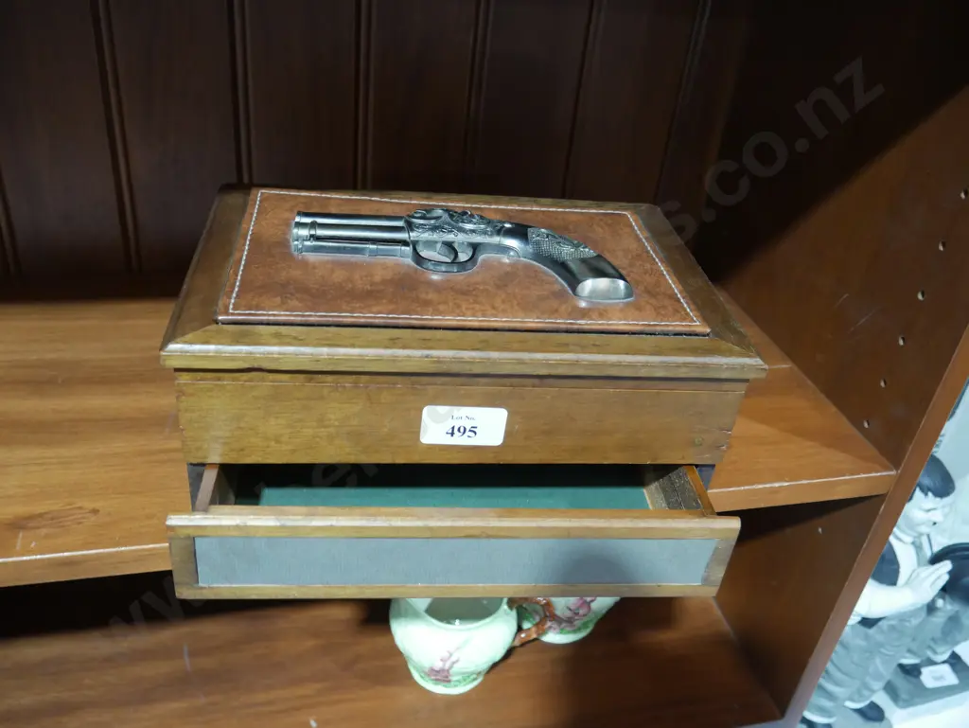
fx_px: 840
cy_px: 364
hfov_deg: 59.9
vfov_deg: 46.8
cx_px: 484
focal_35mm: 30
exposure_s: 1/60
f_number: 3.6
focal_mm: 15
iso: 1250
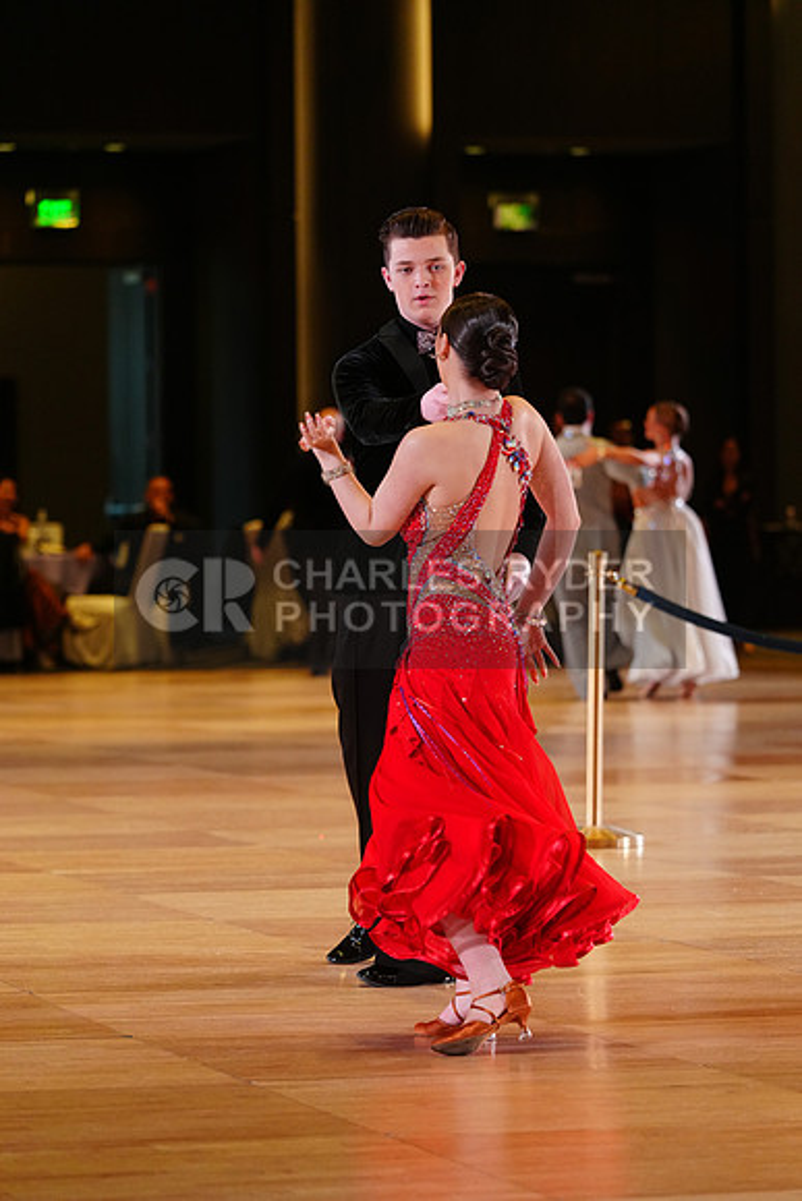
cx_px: 401
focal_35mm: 158
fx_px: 5276
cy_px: 600
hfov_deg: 8.7
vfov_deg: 13.0
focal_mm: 158
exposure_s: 1/400
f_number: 4
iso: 2500
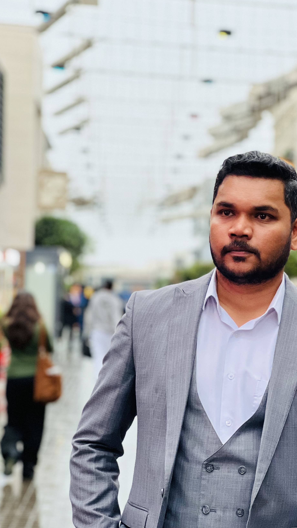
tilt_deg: +0.6
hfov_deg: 11.7
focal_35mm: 103
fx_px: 1442
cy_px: 279
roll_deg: -0.6
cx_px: 226
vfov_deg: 20.7
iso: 250
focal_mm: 9
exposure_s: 1/112
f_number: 2.8
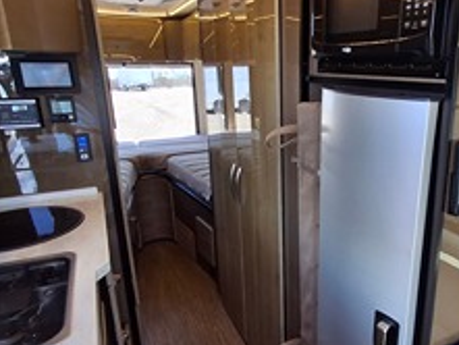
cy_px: 191
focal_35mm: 29
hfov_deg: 60.0
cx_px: 312
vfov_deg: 48.2
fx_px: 385
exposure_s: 1/120
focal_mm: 1.64
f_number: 2.2
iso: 40
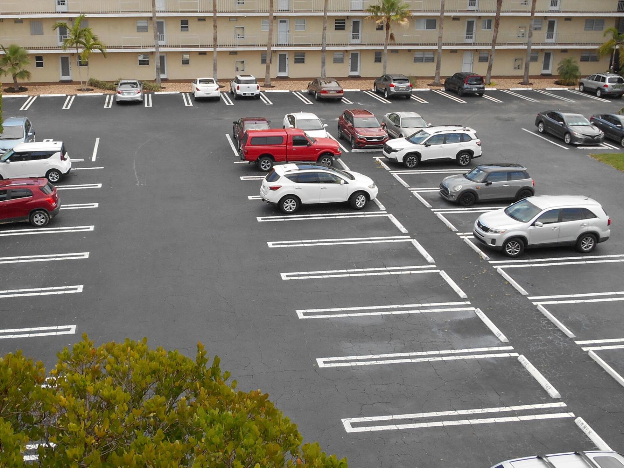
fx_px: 757
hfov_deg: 44.5
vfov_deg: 34.3
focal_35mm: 42
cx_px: 243
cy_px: 210
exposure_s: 1/250
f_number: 3.4
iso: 80
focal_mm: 4.7
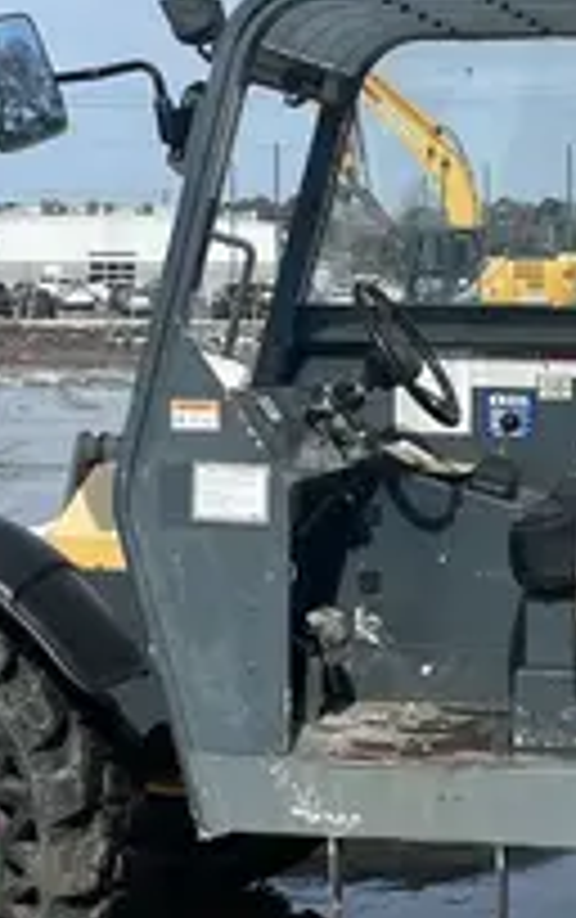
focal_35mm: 99
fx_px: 2480
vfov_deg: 20.9
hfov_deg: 13.1
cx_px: 522
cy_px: 560
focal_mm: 5.1
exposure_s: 1/4484
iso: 50
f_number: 1.6
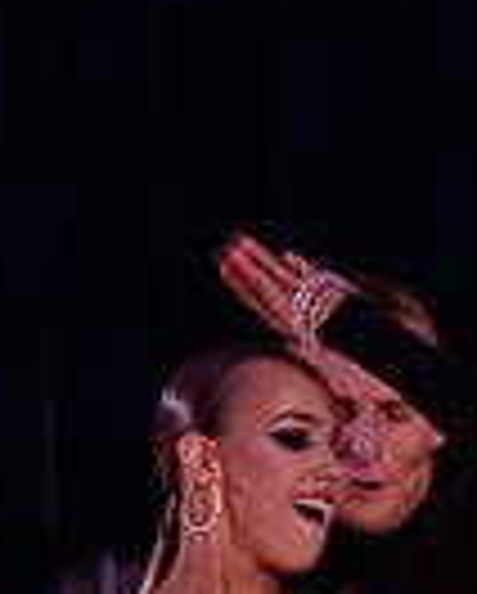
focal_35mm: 680
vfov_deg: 2.8
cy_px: 1022
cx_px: 223
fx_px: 11972
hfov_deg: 2.3
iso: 1600
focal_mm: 165
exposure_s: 1/250
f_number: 5
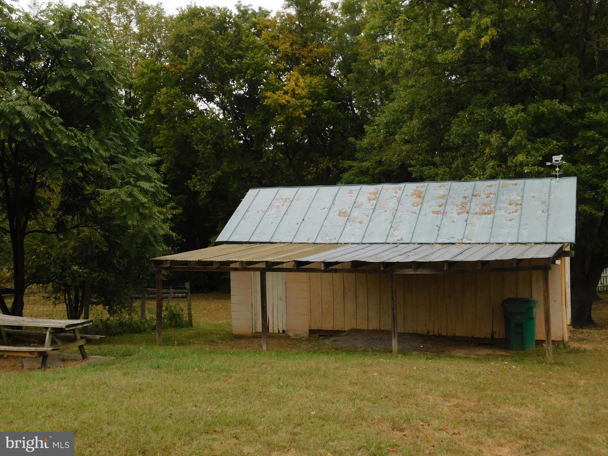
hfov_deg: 46.8
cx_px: 304
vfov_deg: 36.0
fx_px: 703
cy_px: 228
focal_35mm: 40
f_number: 3.6
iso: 125
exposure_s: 1/500
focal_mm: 7.1
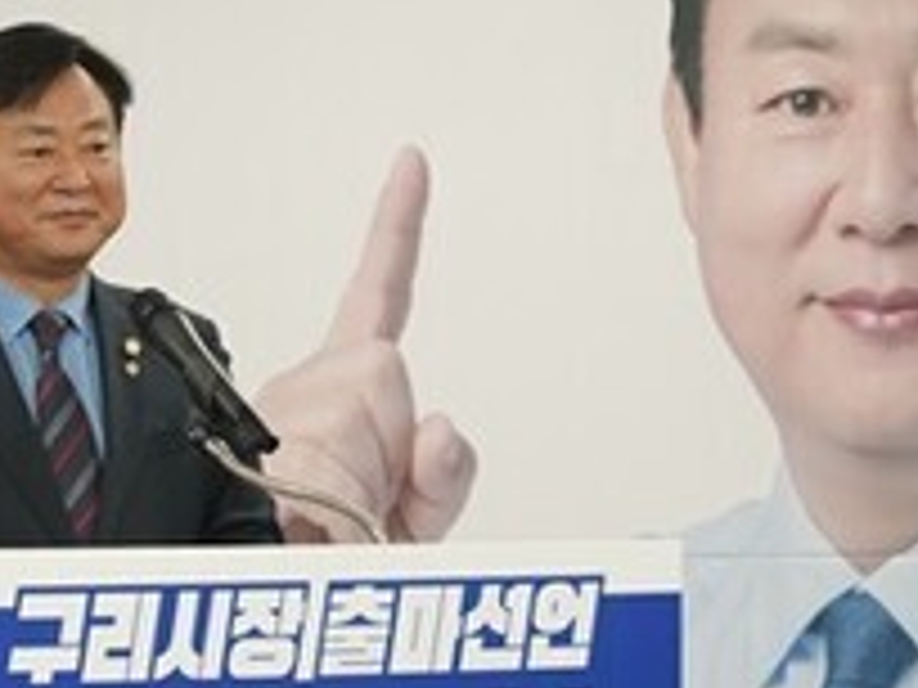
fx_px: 5251
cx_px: 288
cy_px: 315
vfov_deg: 7.5
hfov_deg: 10.0
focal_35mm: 198
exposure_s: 1/160
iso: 1250
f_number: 5
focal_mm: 70
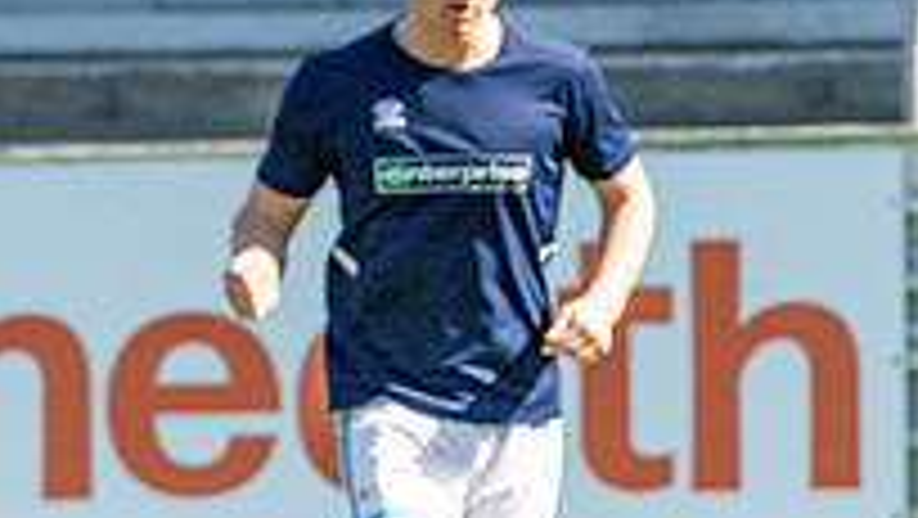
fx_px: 17048
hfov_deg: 3.1
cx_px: 1290
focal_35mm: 700
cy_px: 626
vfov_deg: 1.7
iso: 400
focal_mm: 135
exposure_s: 1/4000
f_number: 4
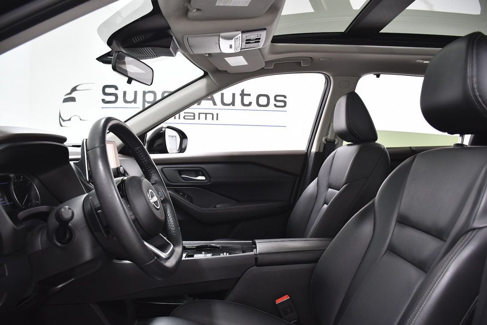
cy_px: 162
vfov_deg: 47.9
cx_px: 244
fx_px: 365
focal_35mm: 27
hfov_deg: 67.4
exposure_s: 1/160
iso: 1250
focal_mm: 18
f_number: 4
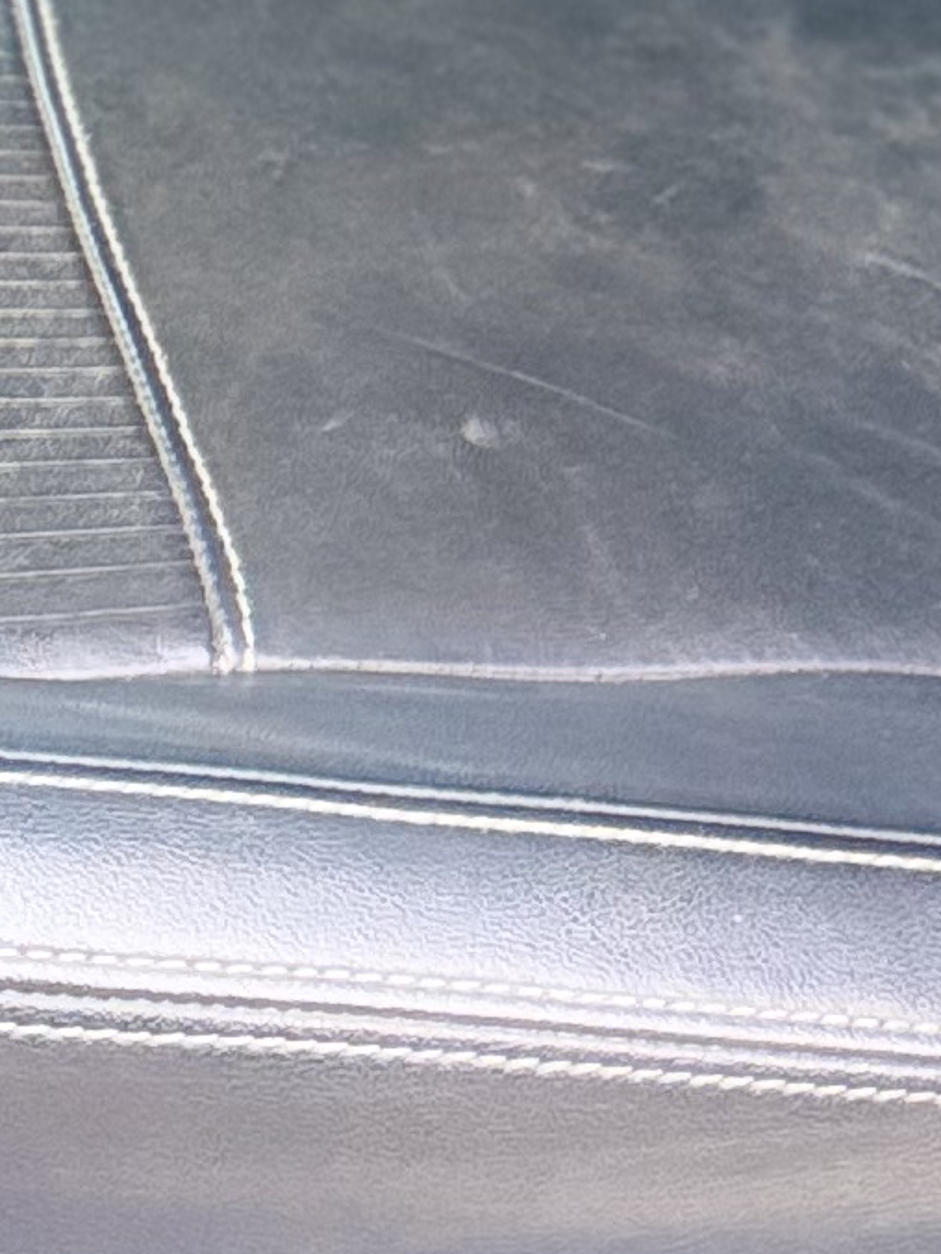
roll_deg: -0.3
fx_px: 5181
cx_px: 361
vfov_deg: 12.2
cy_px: -1237
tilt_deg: -20.2
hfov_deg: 10.4
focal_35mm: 143
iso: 640
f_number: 1.78
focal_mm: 6.76
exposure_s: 1/60
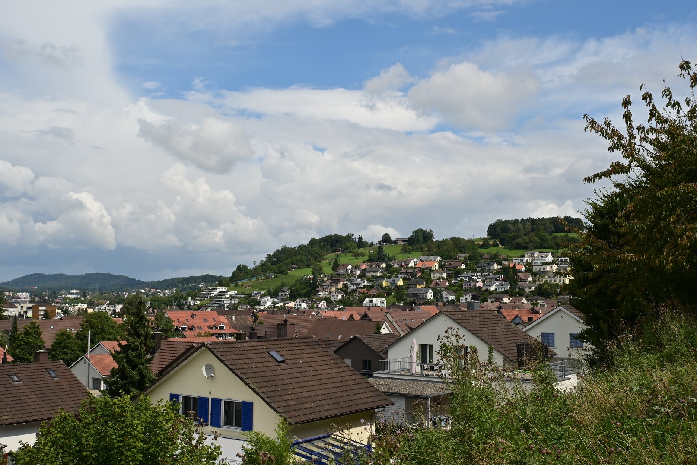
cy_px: 235
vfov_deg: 33.4
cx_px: 345
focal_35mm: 40
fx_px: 774
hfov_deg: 48.5
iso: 100
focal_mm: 26
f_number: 13
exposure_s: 1/200
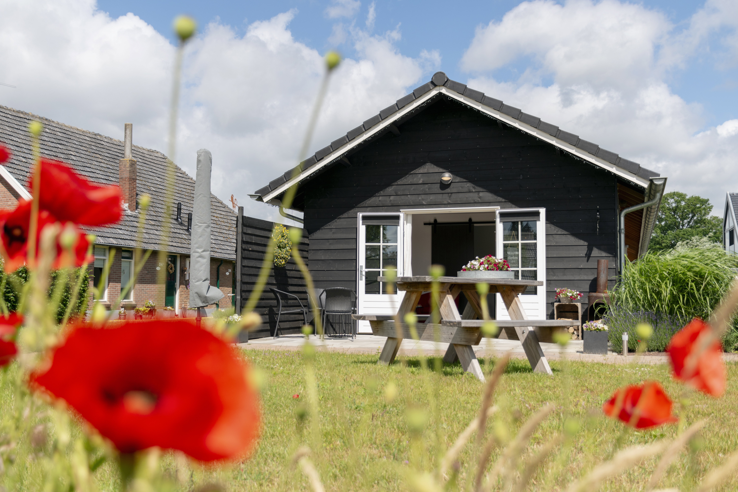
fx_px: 738
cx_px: 369
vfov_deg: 36.9
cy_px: 246
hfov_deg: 53.1
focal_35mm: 36
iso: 100
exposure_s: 1/1250
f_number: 3.8
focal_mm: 24
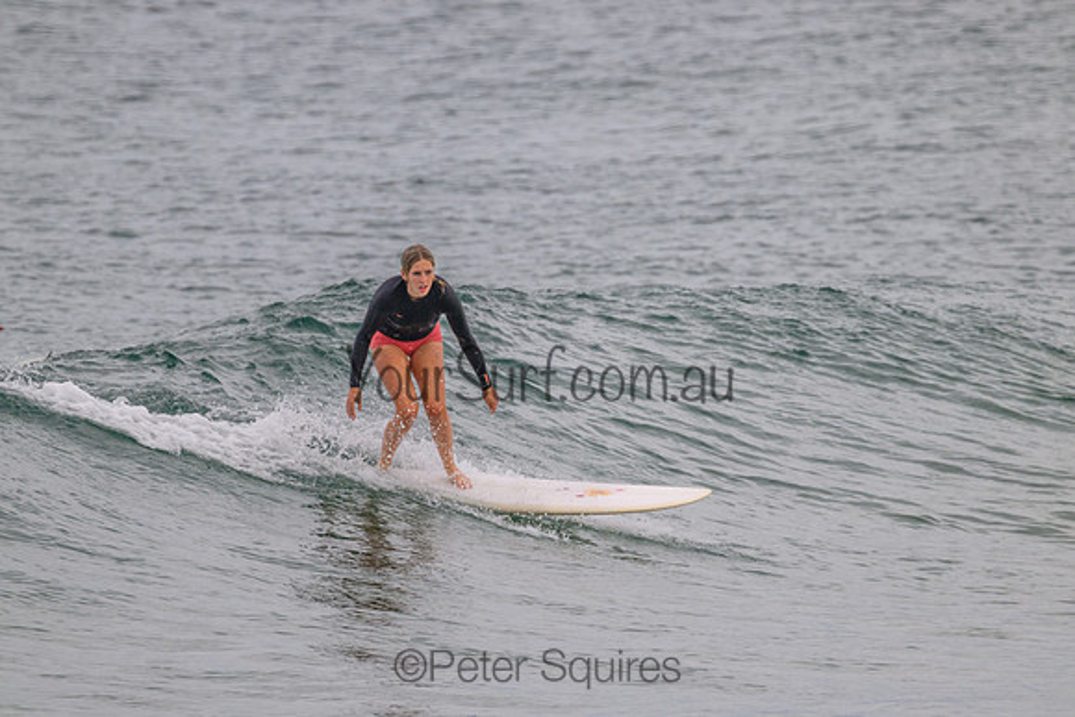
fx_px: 23893
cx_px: 538
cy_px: 358
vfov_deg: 1.7
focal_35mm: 800
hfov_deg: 2.6
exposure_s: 1/1600
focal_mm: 800
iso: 1100
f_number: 11
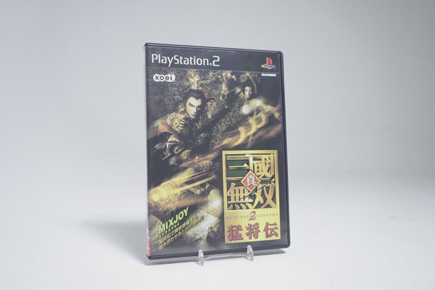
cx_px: 218
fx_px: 399
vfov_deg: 40.0
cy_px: 145
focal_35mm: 33
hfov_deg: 57.2
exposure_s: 1/20
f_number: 5.6
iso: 640
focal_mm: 33
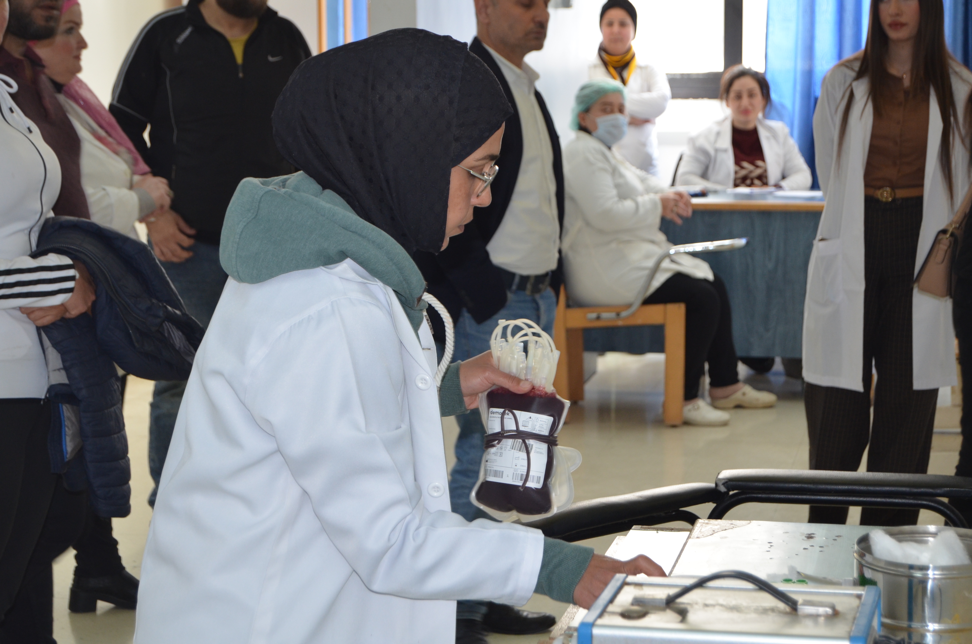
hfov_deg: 27.0
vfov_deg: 18.1
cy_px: 322
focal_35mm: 75
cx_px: 486
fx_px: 2021
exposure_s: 1/60
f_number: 5.6
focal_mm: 50
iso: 640
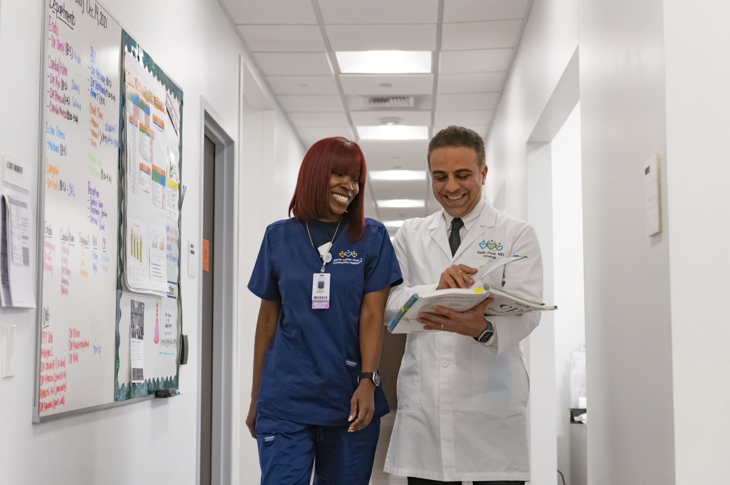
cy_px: 242
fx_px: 1114
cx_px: 365
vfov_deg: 24.6
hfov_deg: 36.3
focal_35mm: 55
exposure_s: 1/320
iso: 3200
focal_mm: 55
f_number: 3.5
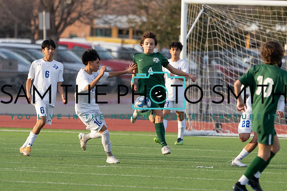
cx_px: 164
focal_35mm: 642
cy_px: 76
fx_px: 5117
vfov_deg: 2.1
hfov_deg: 3.2
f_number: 5.6
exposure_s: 1/1250
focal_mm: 400
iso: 800
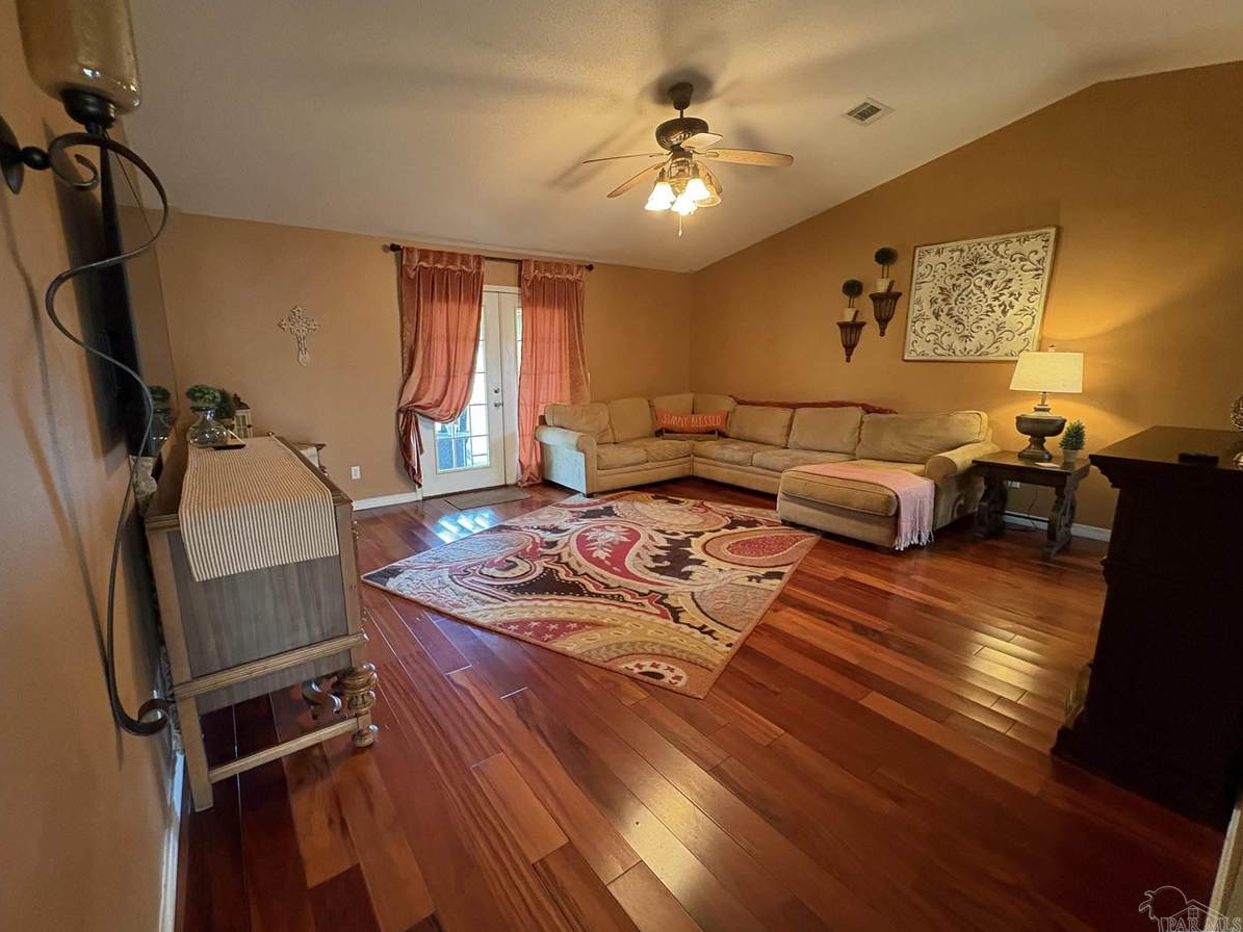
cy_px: 458
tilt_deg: -10.2
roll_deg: +1.0
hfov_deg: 98.1
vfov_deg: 81.7
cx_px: 590
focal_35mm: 15
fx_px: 539
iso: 640
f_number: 2.2
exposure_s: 1/40
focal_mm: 2.22
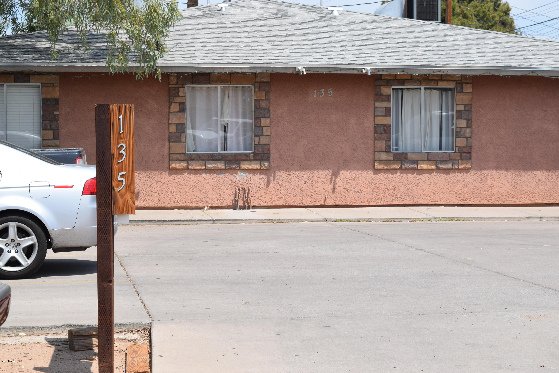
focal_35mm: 82
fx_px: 1281
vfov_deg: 16.6
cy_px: 186
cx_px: 280
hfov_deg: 24.6
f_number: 10
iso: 200
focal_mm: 55
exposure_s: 1/400
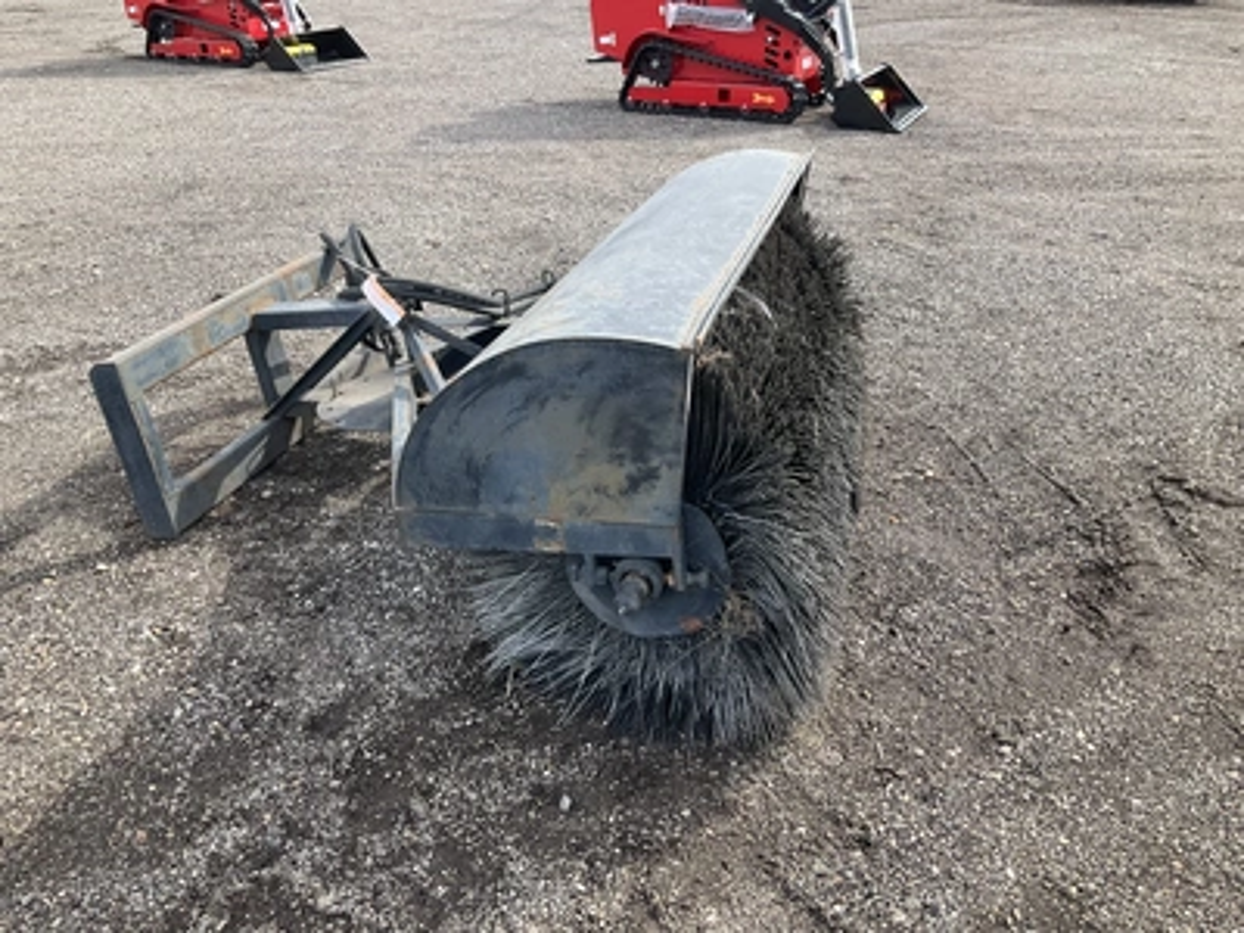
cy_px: 466
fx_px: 1042
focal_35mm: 29
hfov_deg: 61.7
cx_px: 622
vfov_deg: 48.2
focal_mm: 3
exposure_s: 1/344
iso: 25
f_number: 1.8
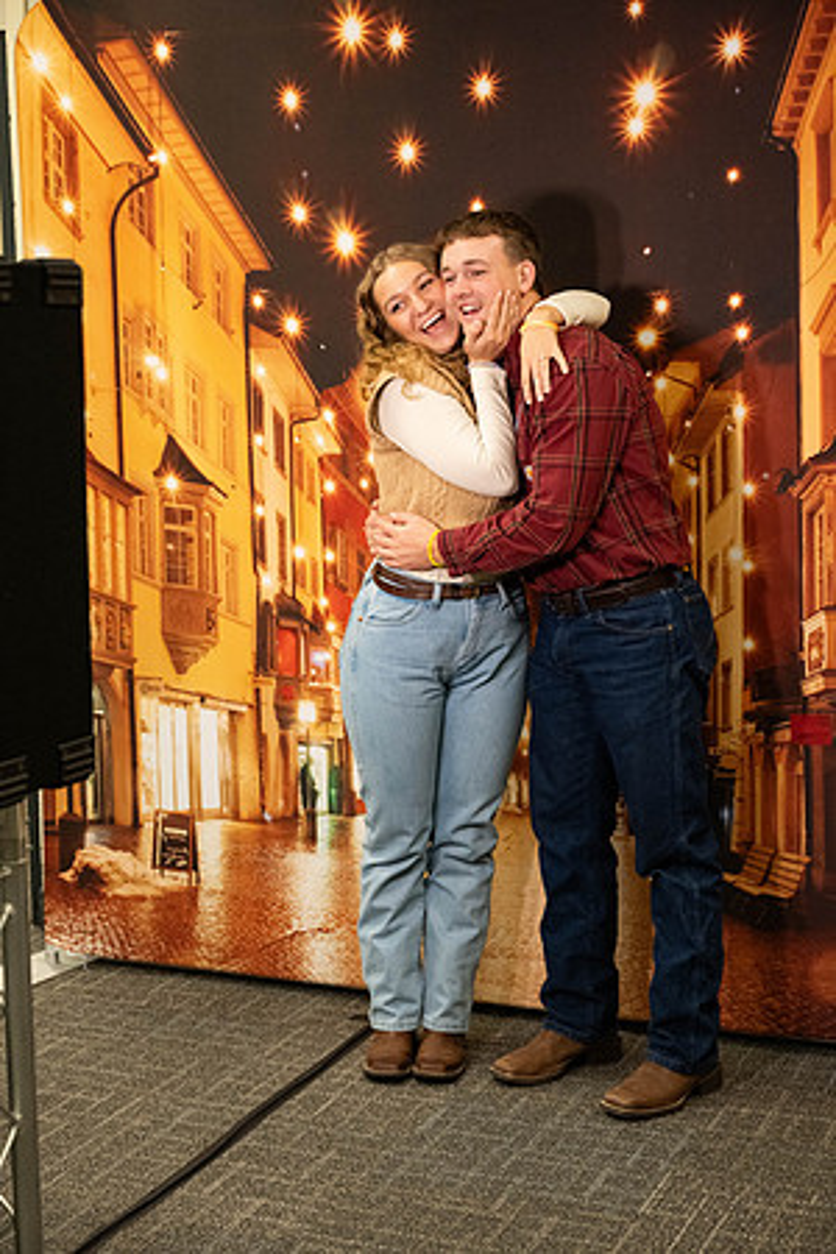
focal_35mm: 56
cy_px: 627
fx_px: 1951
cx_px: 418
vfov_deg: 35.6
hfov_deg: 24.2
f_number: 4
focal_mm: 56
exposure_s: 1/200
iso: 2000
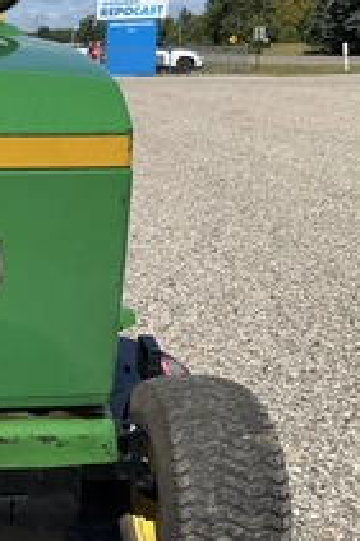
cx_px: -74
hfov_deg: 21.9
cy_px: 255
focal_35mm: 57
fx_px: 856
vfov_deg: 35.1
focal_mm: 3
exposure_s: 1/2427
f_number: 1.8
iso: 25
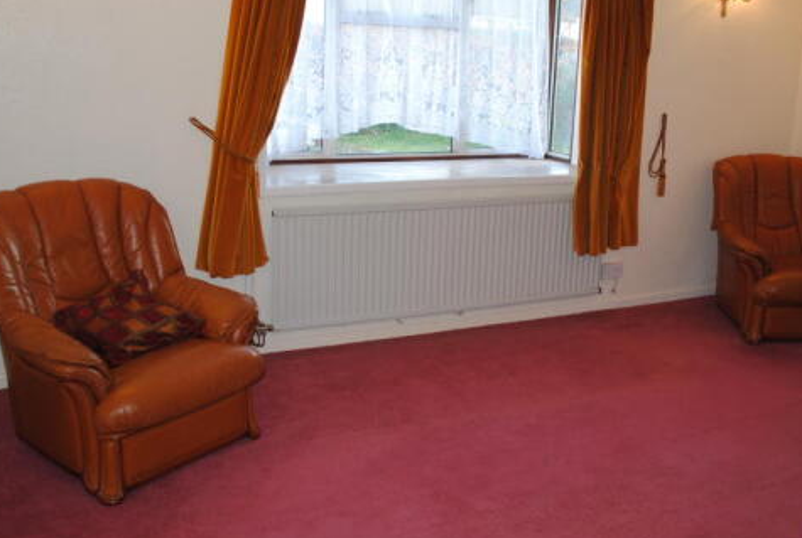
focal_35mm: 37
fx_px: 826
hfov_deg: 51.7
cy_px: 215
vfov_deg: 36.0
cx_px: 443
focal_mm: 18
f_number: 3.5
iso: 200
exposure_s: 1/60
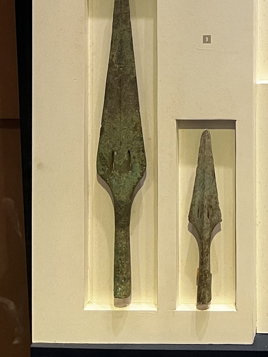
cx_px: 379
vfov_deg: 21.8
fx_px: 805
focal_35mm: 78
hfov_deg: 17.4
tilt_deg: -5.9
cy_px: -140
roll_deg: -0.3
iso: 160
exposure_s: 1/50
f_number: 1.5
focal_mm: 5.7
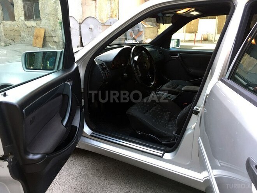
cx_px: 128
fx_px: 215
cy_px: 96
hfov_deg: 61.7
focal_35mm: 29
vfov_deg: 48.2
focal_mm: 4.15
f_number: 2.2
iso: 25
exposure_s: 1/33
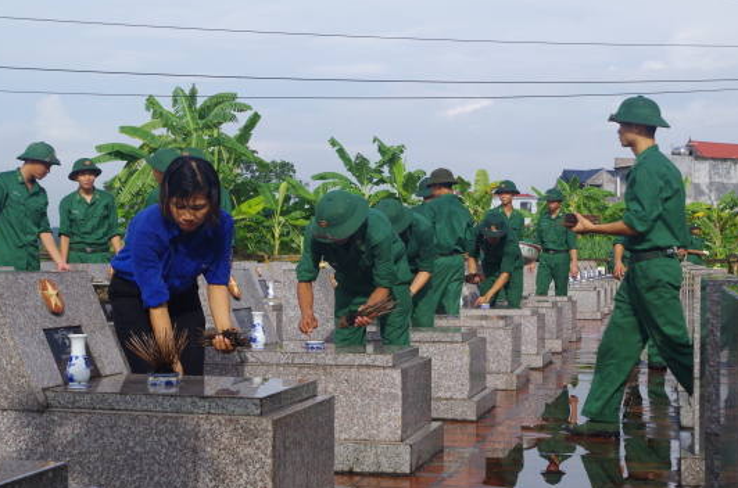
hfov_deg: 32.5
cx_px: 362
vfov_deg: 21.8
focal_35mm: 62
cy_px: 247
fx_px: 1268
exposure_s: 1/200
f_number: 11
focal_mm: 40
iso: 200
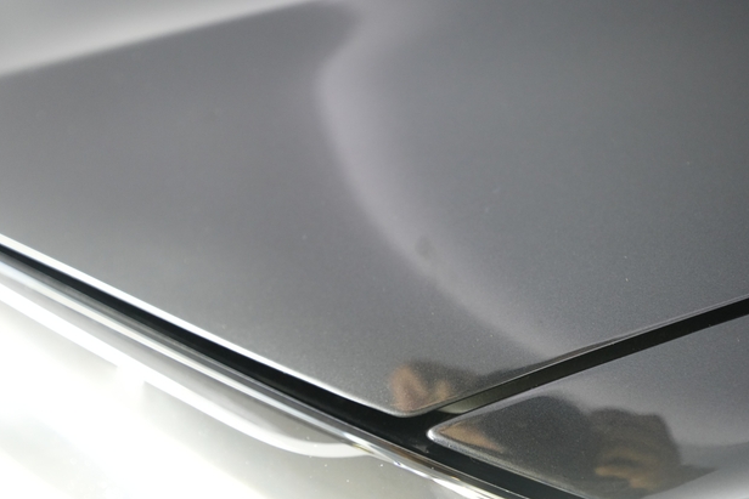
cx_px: 388
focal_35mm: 27
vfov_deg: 47.9
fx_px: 562
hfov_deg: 67.4
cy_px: 242
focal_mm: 26
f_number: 2.8
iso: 5000
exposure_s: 1/160
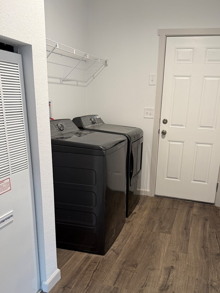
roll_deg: -0.3
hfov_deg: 46.4
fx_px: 254
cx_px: 136
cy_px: 176
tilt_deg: -17.4
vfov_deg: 59.5
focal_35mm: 30
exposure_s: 1/60
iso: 200
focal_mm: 6.76
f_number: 1.78
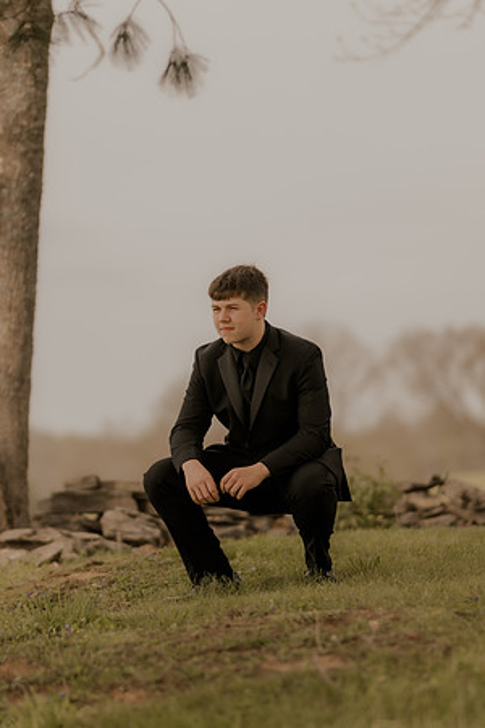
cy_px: 364
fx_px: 2566
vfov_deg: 16.1
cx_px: 242
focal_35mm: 127
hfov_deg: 10.8
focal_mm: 85
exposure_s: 1/2500
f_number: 1.4
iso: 160
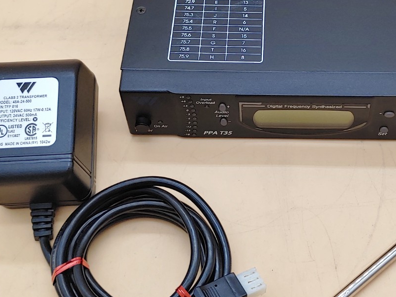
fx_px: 675
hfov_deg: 32.3
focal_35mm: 59
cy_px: 119
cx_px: 277
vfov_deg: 24.8
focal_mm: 4.36
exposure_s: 1/118
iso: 50
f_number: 1.8
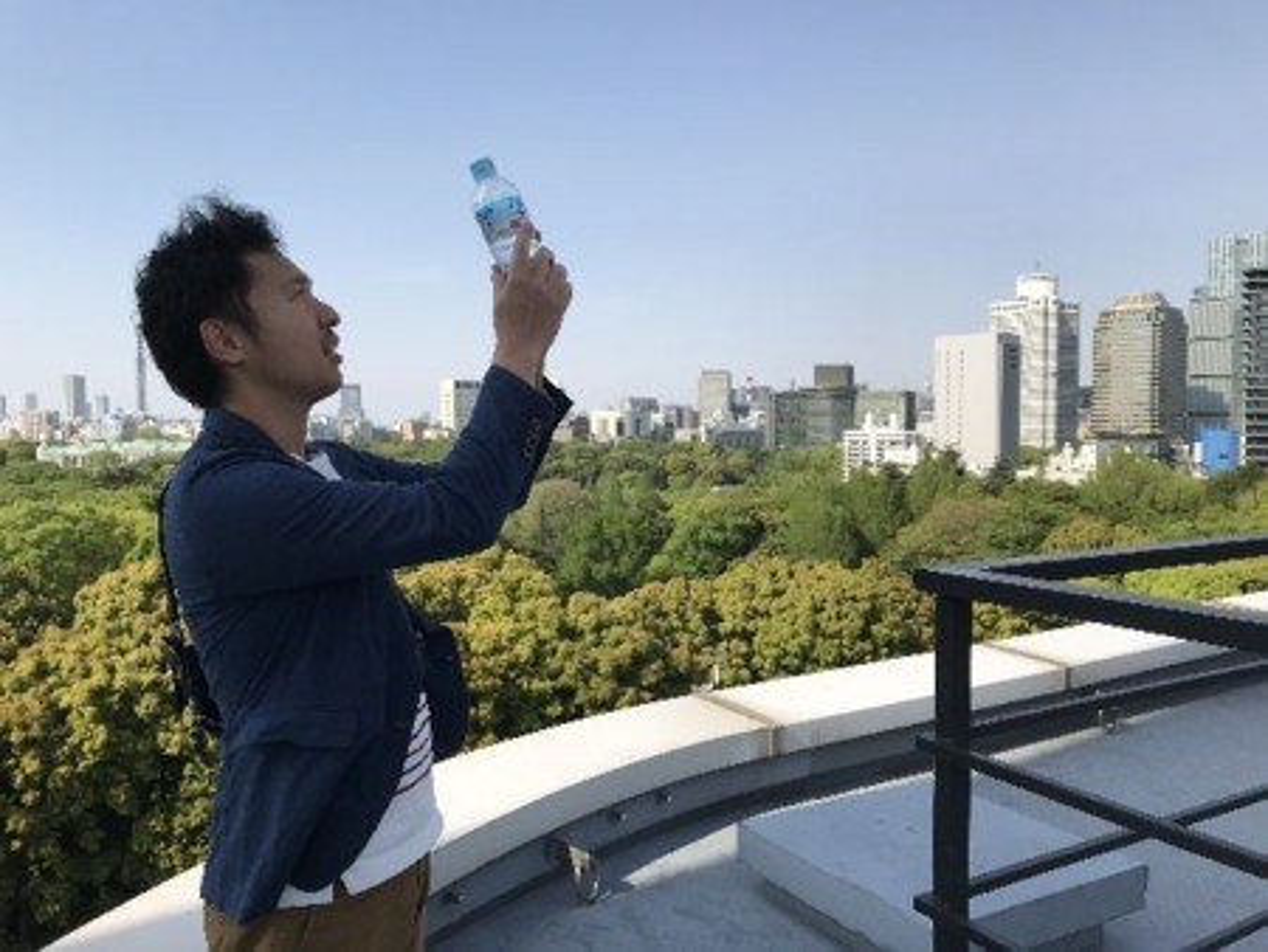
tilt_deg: -1.5
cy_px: 476
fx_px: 1026
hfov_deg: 63.4
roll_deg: +0.2
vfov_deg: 49.8
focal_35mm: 28
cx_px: 634
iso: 20
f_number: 1.8
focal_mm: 3.99
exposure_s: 1/2128
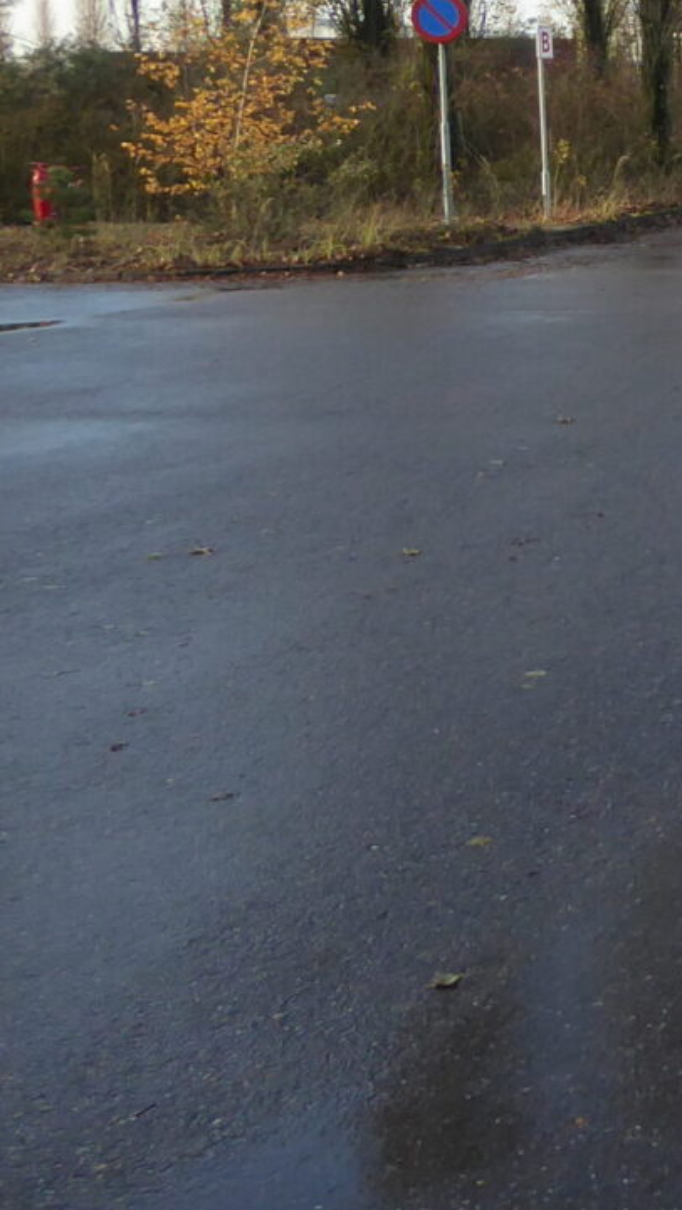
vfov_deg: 30.3
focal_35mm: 68
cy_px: 247
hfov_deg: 14.2
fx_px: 2184
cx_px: 1445
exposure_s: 1/320
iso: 125
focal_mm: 4.3
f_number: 3.3
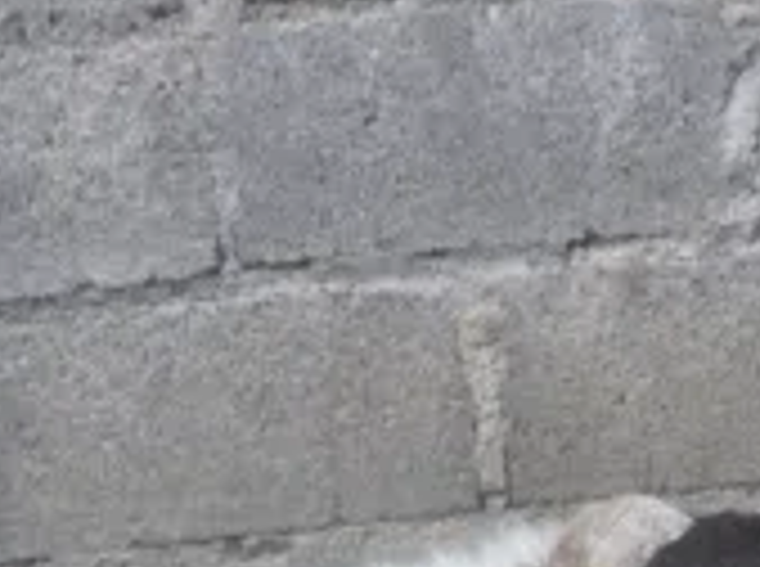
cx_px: 216
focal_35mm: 262
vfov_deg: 5.5
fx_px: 5740
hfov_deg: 7.6
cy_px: 1066
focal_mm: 7.9
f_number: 2.4
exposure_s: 1/100
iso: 80
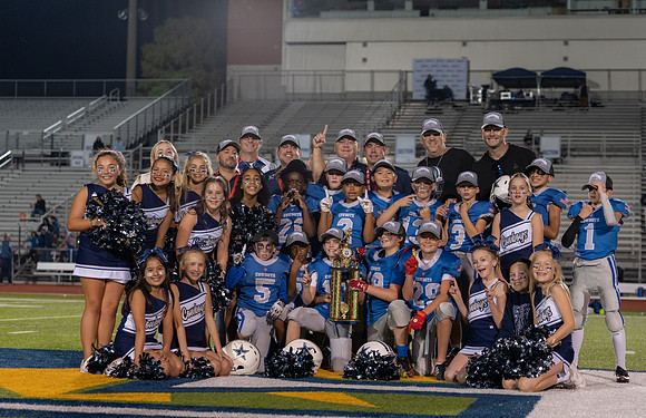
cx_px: 347
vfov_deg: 17.0
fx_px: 1397
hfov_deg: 26.0
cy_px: 232
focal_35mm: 79
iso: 2000
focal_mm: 70
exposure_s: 1/320
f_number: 3.2
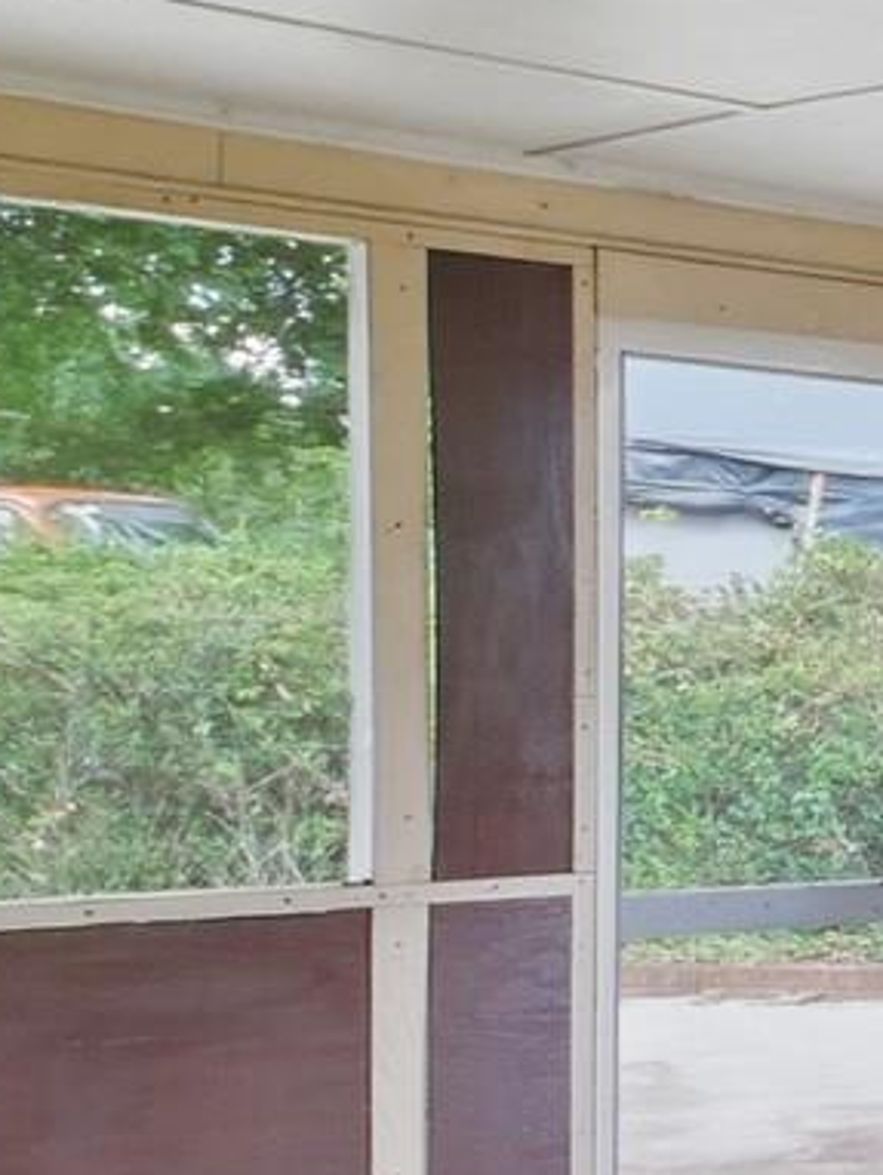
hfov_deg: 12.9
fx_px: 2548
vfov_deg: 25.9
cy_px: 717
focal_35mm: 75
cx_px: 2317
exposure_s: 1/4
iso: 200
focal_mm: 7
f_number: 8
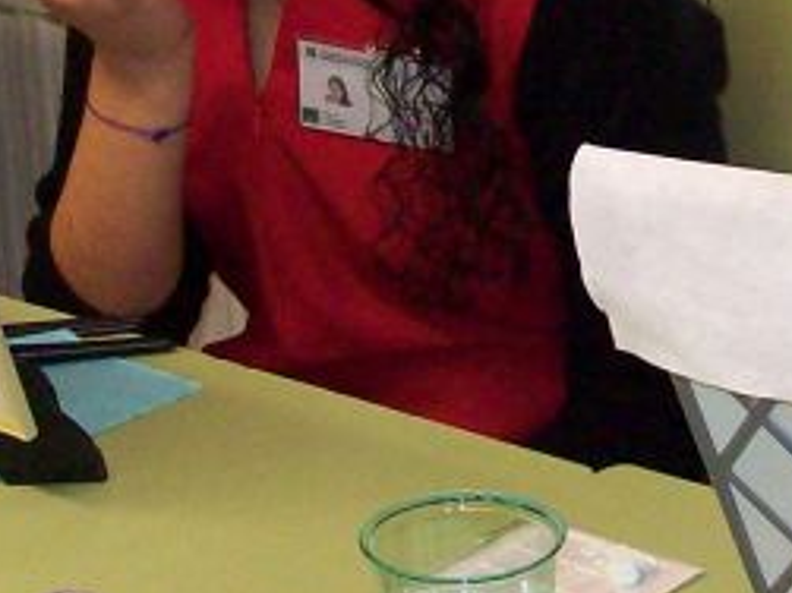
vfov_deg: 10.0
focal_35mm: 147
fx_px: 3362
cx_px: 379
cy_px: 19
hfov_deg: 13.4
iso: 200
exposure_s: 1/64
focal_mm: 6
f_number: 2.7
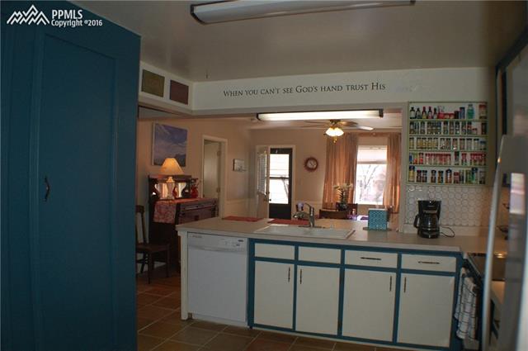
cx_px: 264
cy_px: 176
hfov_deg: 53.2
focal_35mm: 36
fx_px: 527
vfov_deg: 36.8
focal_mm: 24
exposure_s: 1/100
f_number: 4.2
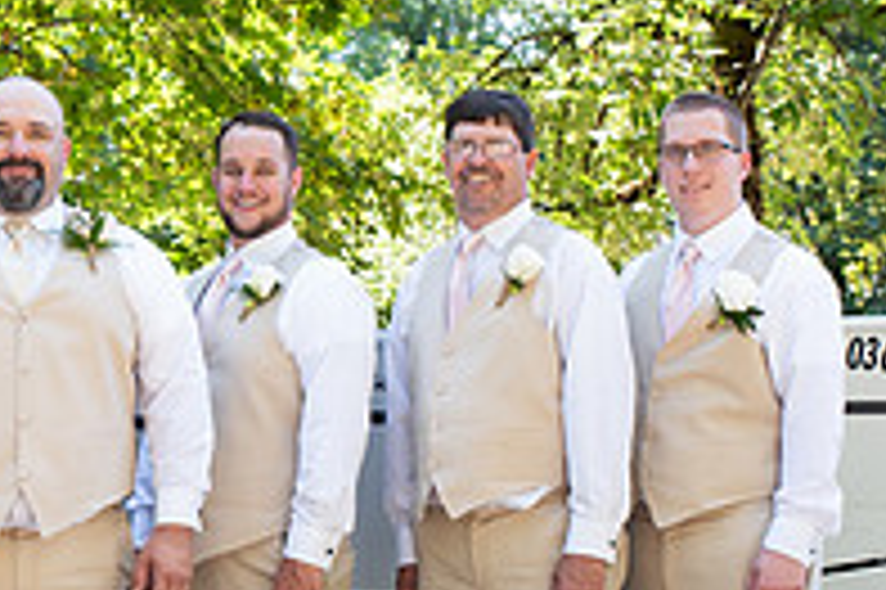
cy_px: 421
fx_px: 2754
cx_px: 49
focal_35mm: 112
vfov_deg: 12.2
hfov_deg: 17.9
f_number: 7.1
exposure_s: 1/200
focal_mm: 38
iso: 640
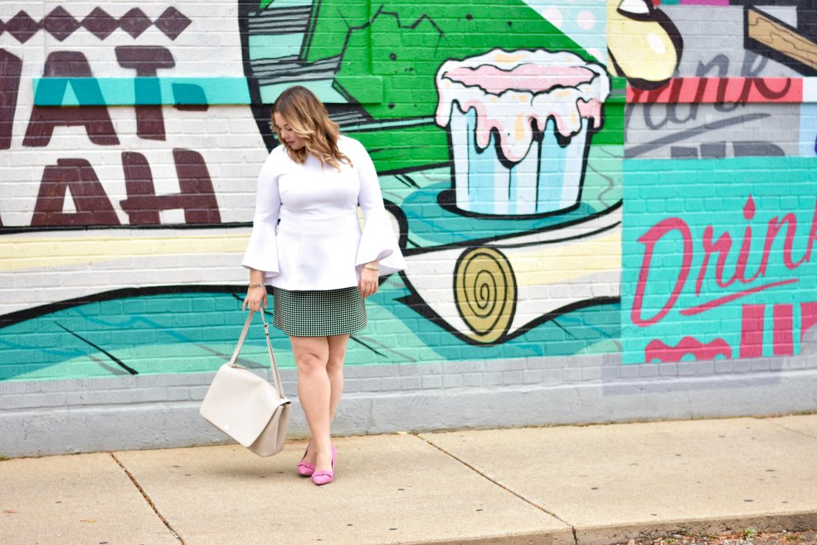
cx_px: 416
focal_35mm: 78
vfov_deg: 17.5
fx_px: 1770
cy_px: 273
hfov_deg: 26.0
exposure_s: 1/500
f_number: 1.8
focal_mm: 50
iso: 100
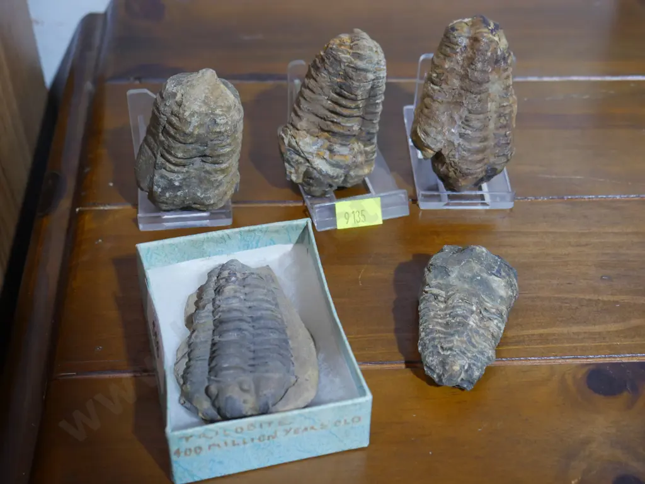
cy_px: 242
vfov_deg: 29.1
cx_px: 322
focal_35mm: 50
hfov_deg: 38.2
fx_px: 932
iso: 1250
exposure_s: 1/60
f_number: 5.3
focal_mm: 25
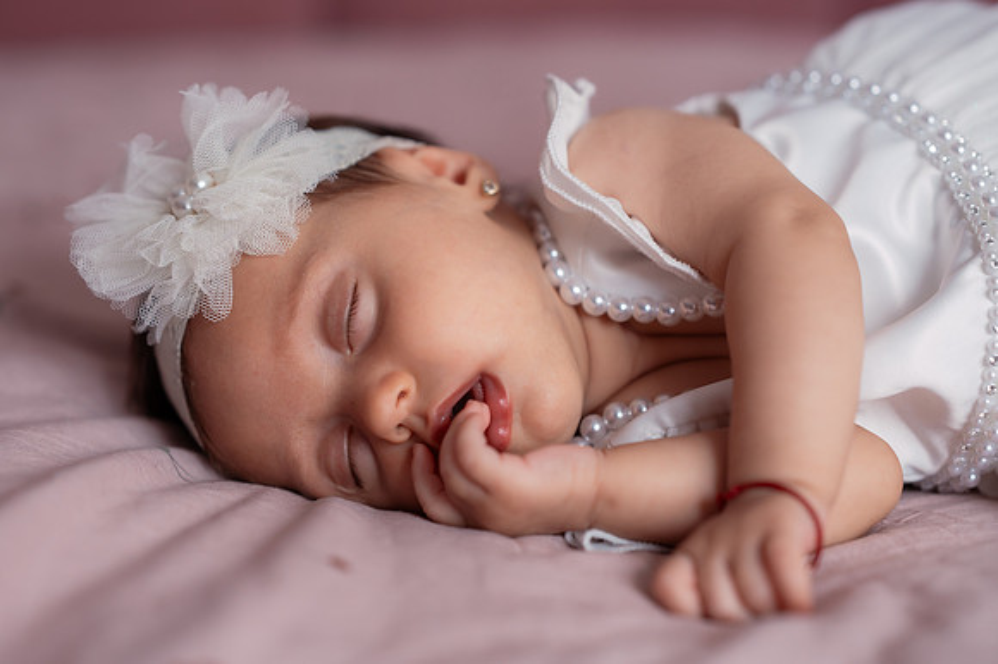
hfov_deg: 22.0
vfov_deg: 14.8
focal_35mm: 92
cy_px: 356
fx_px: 2561
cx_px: 455
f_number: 2.5
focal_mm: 85
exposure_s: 1/400
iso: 320
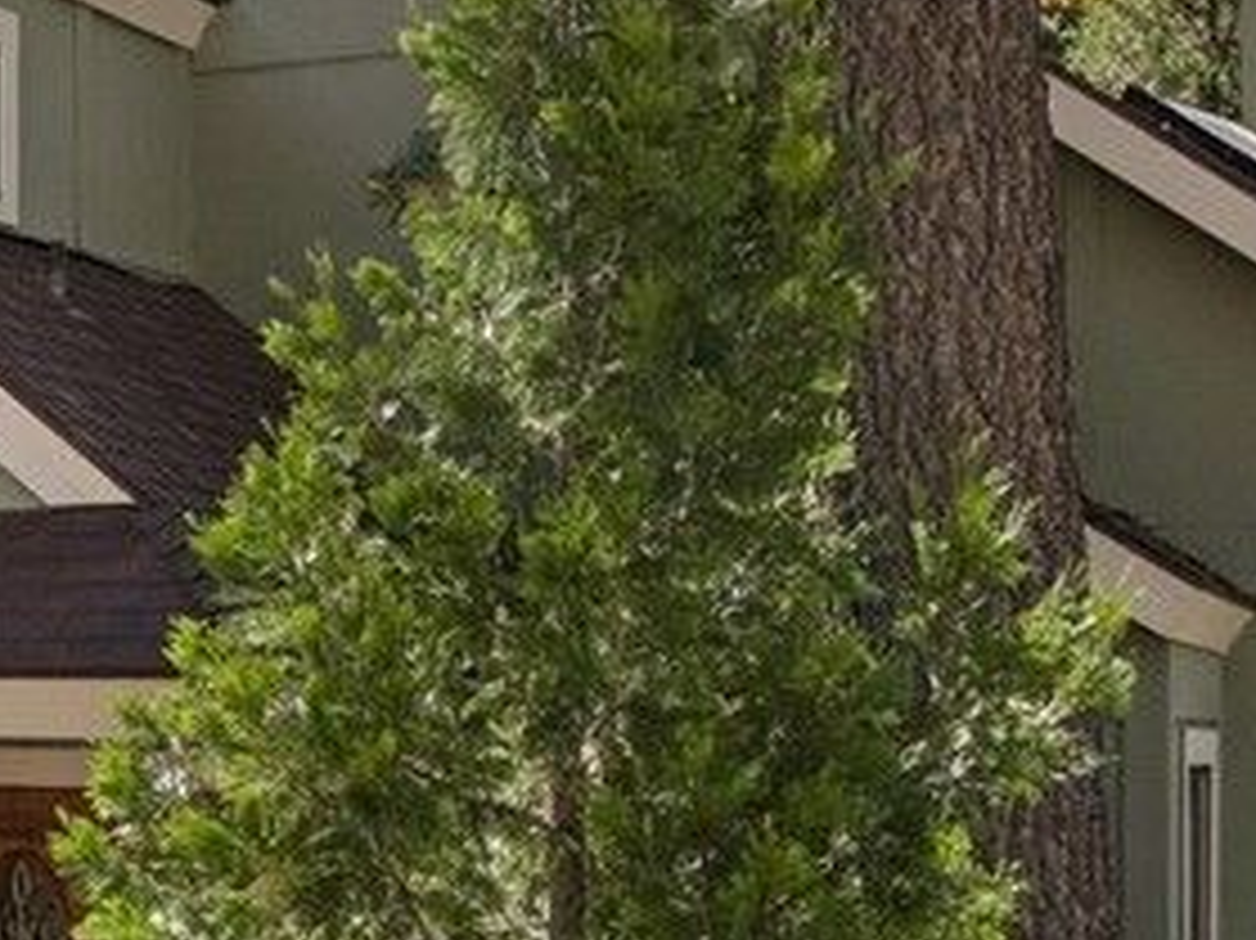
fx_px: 3192
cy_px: 747
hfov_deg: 21.2
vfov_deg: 16.6
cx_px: -95
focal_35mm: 88
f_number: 2.8
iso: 110
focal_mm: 12.3
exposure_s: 1/50
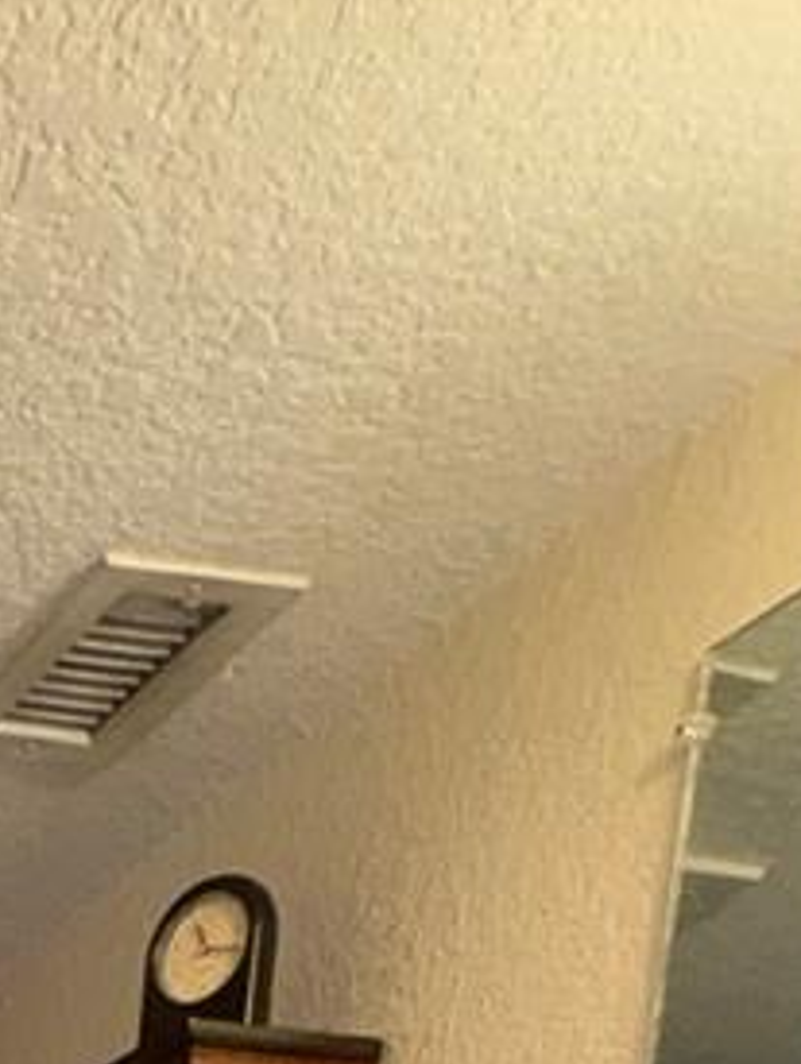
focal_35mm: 61
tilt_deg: -12.8
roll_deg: -1.6
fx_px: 1878
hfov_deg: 19.3
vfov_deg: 18.7
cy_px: 2163
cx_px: -565
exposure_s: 1/60
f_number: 2.2
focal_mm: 2.22
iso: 64
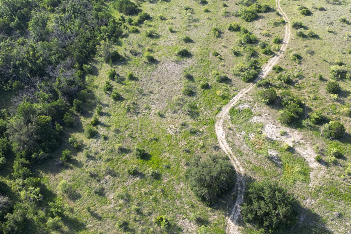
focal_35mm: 37
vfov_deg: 35.9
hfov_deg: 51.8
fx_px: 361
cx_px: 193
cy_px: 130
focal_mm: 6.72
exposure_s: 1/640
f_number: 1.7
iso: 100
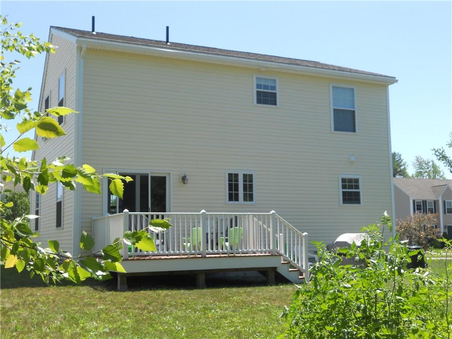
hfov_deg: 41.2
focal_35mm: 46
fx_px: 601
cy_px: 170
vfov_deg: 31.5
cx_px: 226
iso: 80
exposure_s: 1/400
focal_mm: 8.2
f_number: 4.3
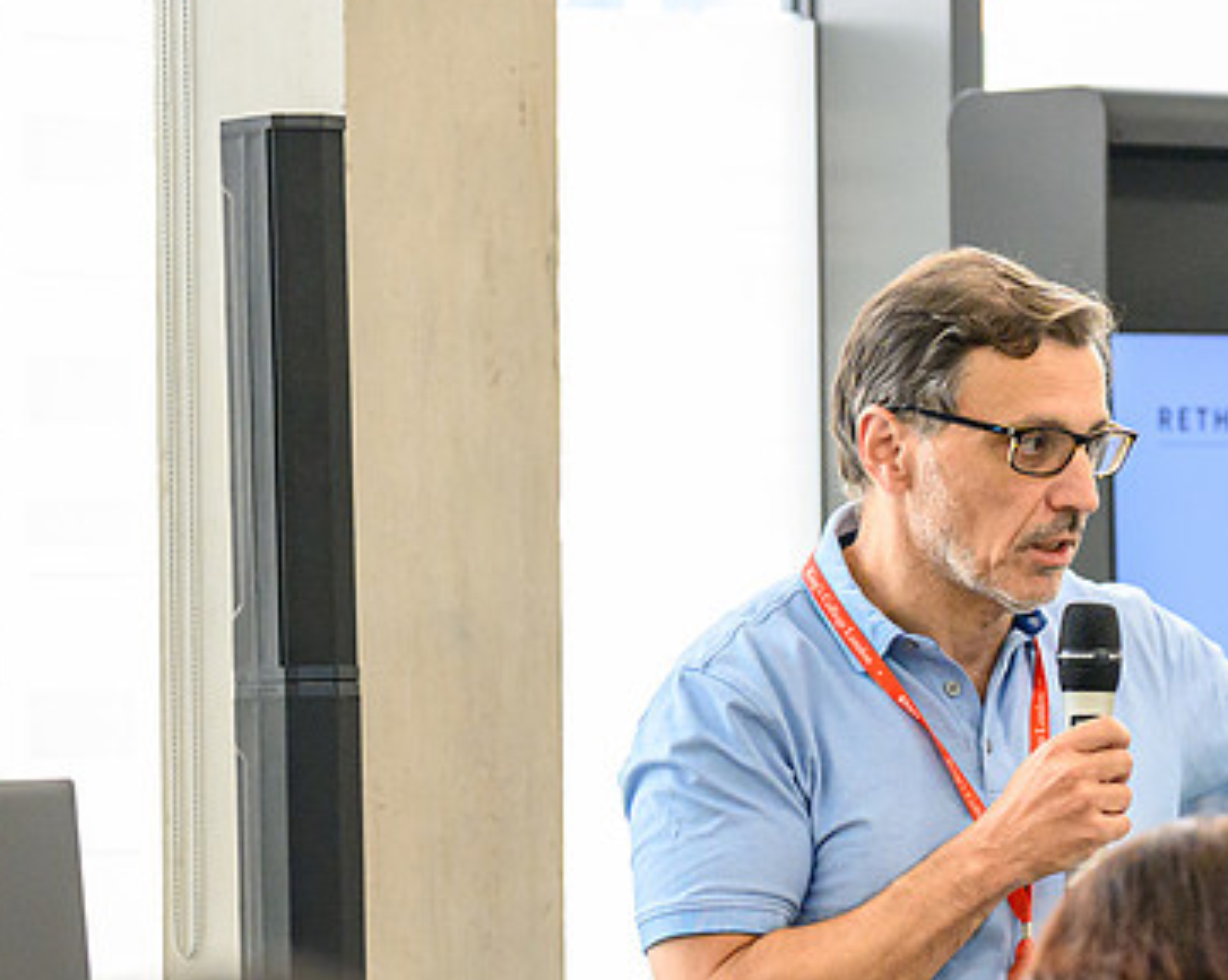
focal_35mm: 256
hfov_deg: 7.5
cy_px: 632
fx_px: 9297
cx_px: 960
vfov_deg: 6.0
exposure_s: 1/1250
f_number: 2.7
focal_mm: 109
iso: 4000
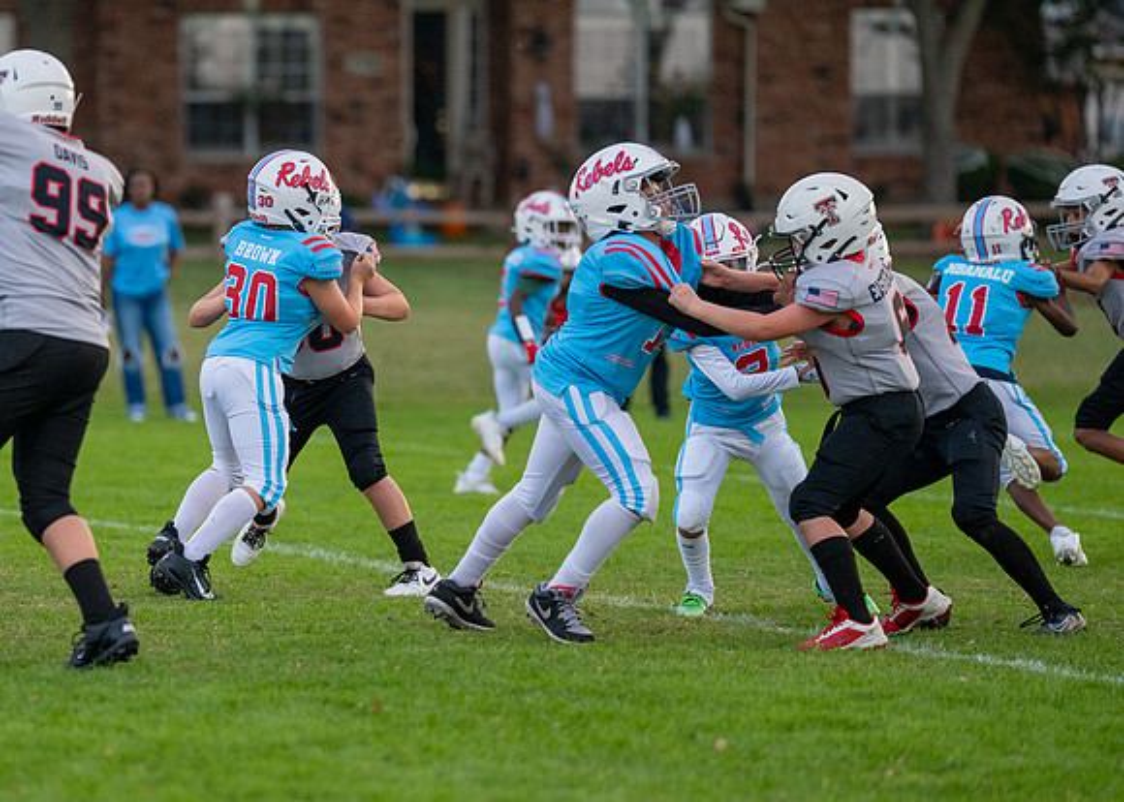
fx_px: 8870
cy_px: 381
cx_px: 334
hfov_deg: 7.2
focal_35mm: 278
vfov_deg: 5.2
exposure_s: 1/1250
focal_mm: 200
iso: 1000
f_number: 2.8
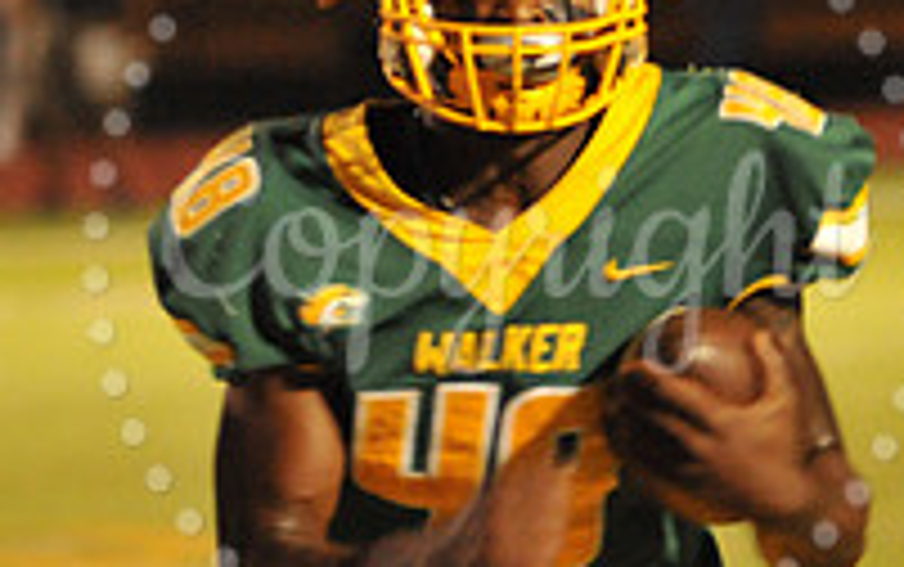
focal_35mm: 880
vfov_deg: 1.5
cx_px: 513
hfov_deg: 2.4
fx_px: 21699
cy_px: 252
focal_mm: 300
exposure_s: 1/160
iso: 6400
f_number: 6.3
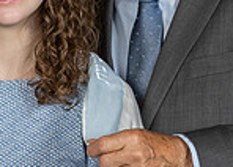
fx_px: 1616
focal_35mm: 244
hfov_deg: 8.2
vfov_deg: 5.9
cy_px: 55
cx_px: 8
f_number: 7.1
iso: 640
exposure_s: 1/200
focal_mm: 38
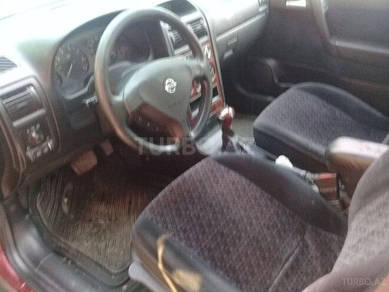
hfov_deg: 58.4
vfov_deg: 45.4
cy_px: 146
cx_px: 194
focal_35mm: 31
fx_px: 348
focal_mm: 3.3
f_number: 2.2
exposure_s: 1/17
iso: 250
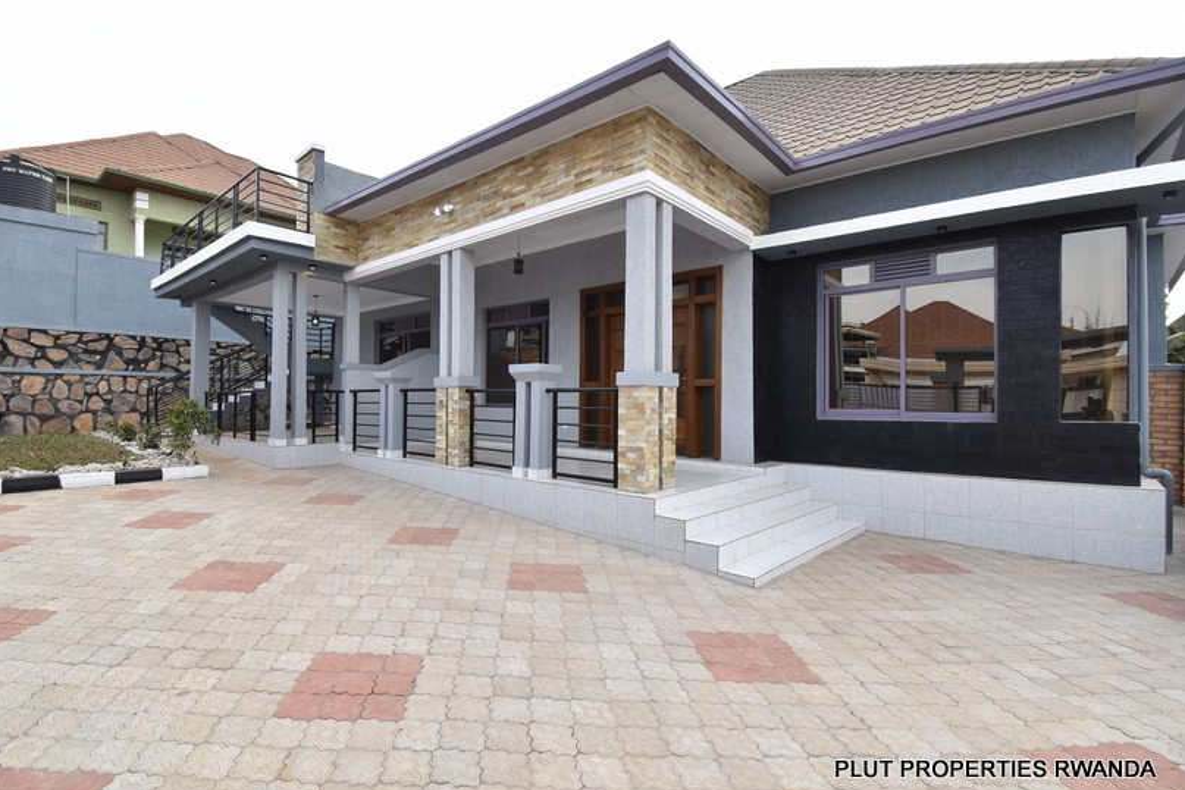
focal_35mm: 16
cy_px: 387
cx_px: 557
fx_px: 527
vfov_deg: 73.7
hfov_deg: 96.6
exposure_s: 1/100
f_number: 8
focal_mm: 10
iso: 100
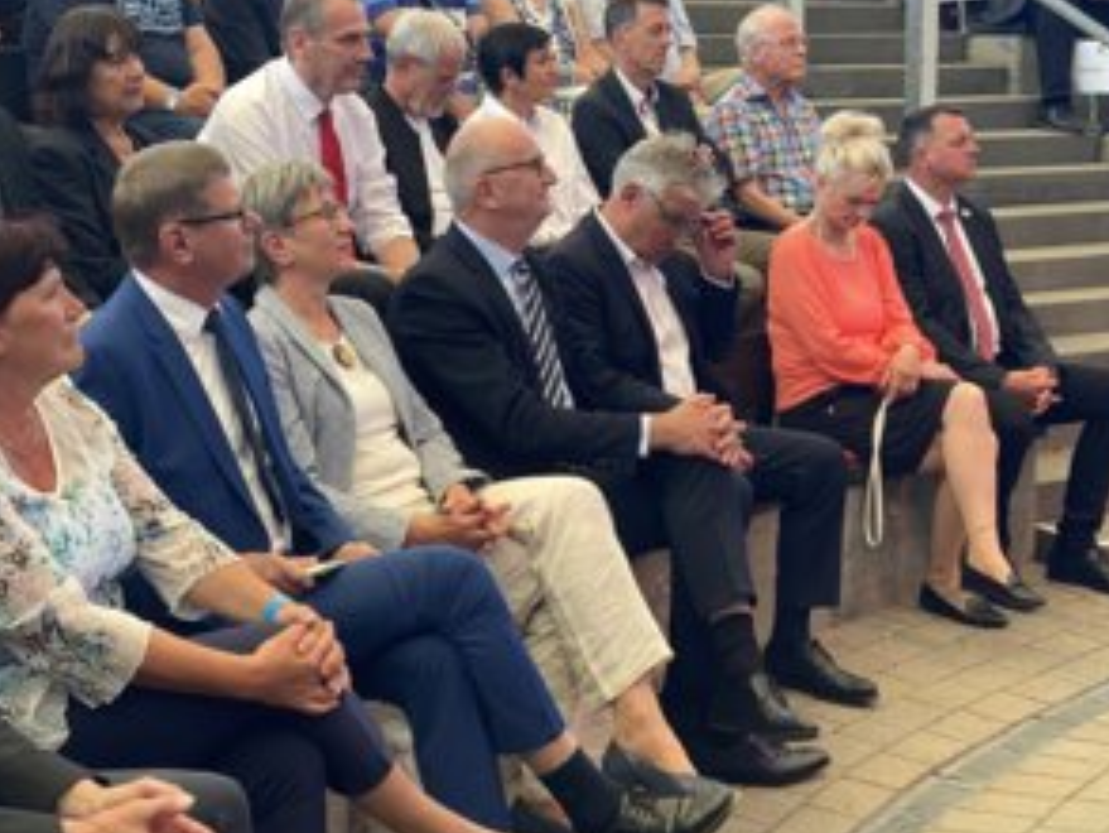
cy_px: 322
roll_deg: +0.5
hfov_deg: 27.4
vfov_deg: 20.7
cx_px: 568
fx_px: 2276
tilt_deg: -5.7
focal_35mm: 71
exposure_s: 1/100
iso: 50
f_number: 2
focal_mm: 6
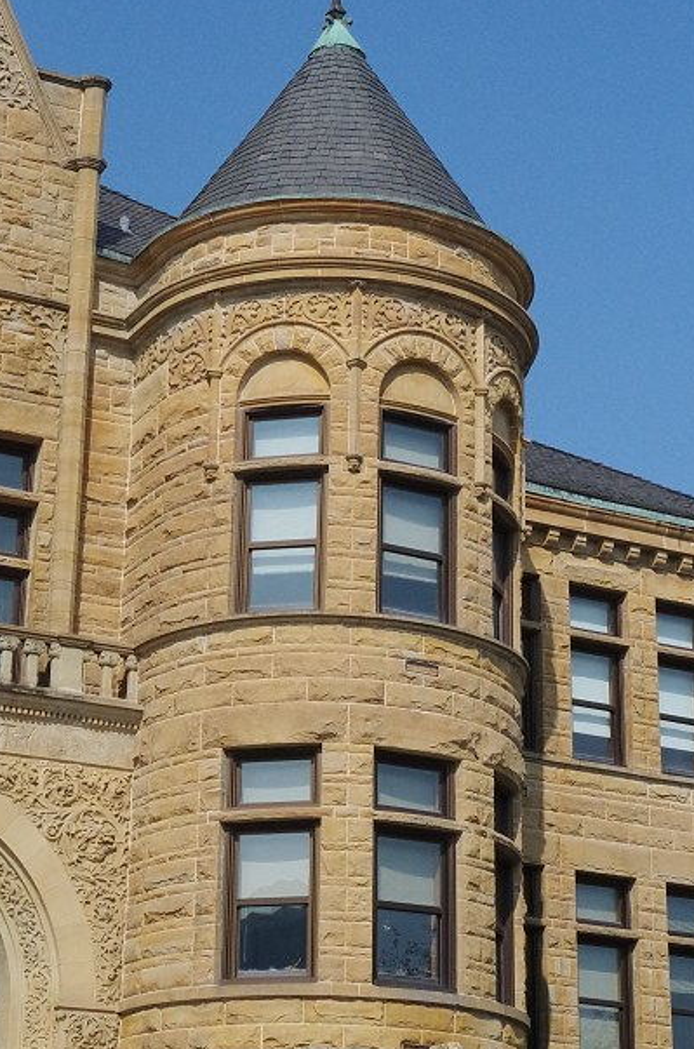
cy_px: 476
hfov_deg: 16.4
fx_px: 2412
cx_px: 320
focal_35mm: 83
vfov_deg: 24.5
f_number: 14
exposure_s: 1/2500
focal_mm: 50
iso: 3200
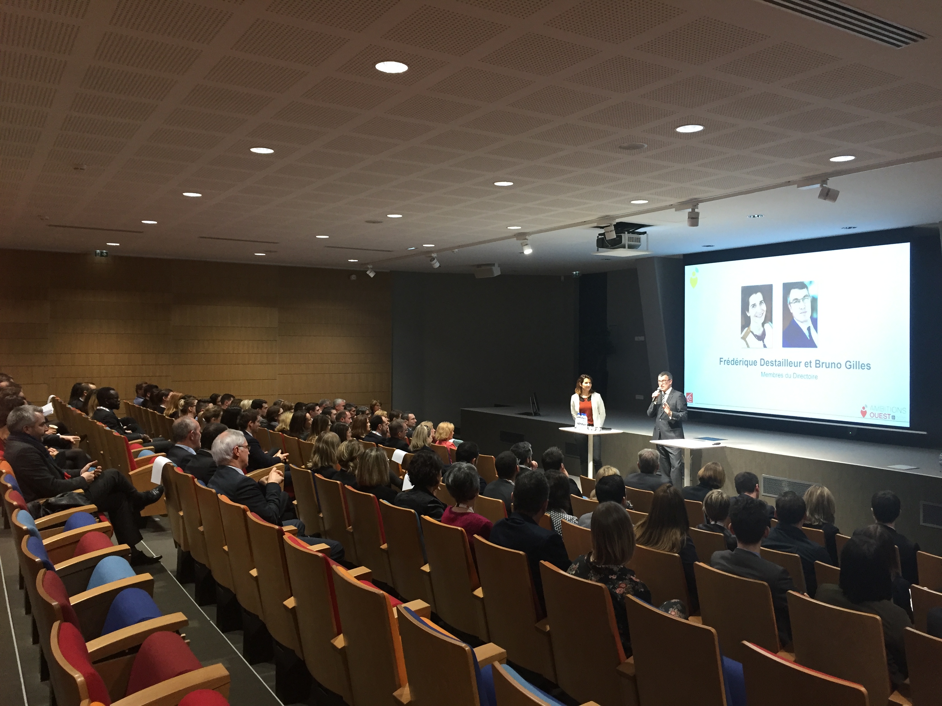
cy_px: 353
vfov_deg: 48.2
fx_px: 789
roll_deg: -1.0
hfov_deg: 61.7
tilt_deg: -0.5
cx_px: 471
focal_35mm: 29
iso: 160
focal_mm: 4.15
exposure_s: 1/33
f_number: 2.2
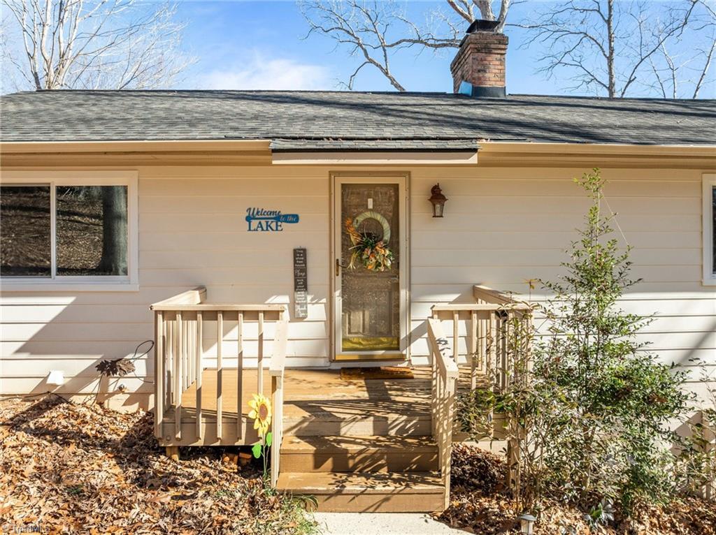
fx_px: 496
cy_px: 268
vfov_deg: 56.7
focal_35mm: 24
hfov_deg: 71.6
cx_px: 358
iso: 110
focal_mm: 12.29
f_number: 2.8
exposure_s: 1/800
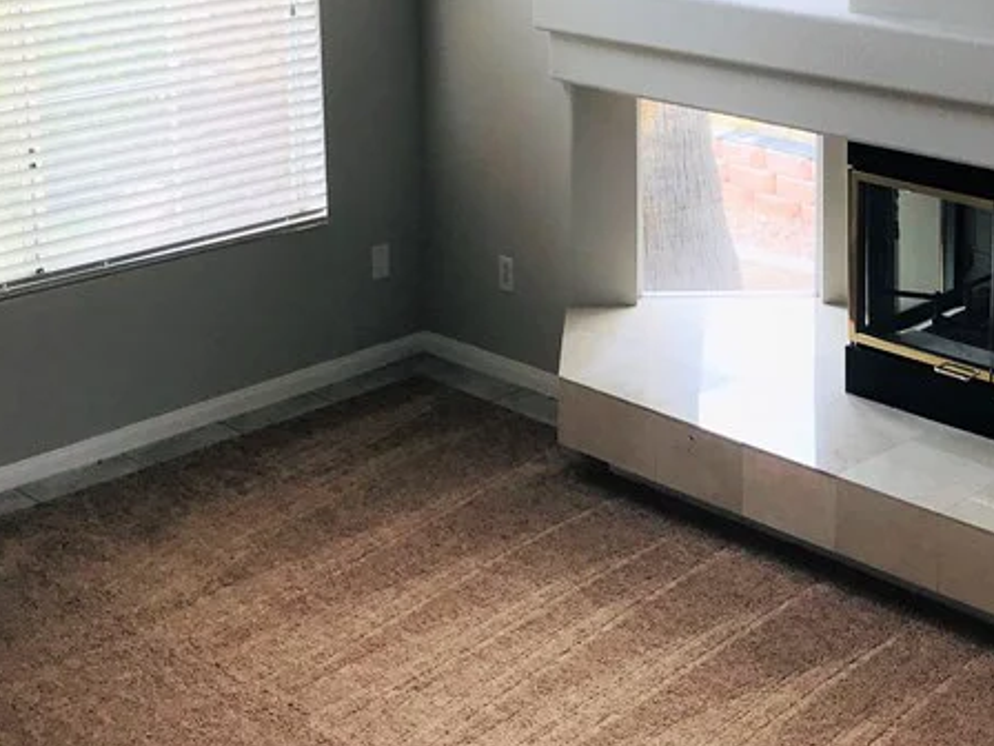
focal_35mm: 64
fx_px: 1838
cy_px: 67
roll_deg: +0.8
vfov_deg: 22.4
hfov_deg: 30.0
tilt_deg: -11.5
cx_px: 670
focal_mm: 3.99
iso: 20
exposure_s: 1/120
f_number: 1.8
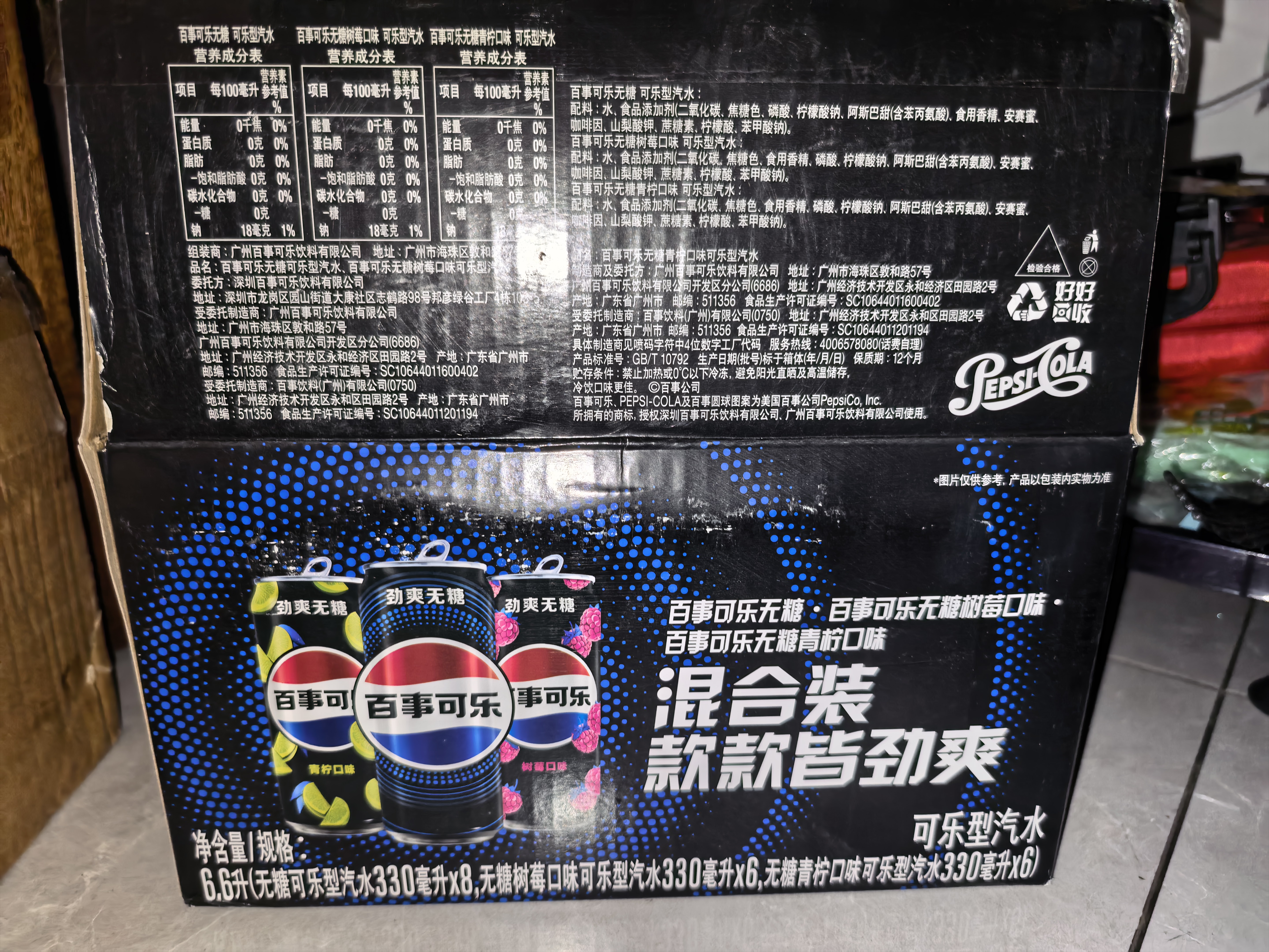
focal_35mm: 24
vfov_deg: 56.8
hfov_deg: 71.6
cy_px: 476
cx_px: 634
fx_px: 880
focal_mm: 6.98
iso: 125
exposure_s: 1/50
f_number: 1.4
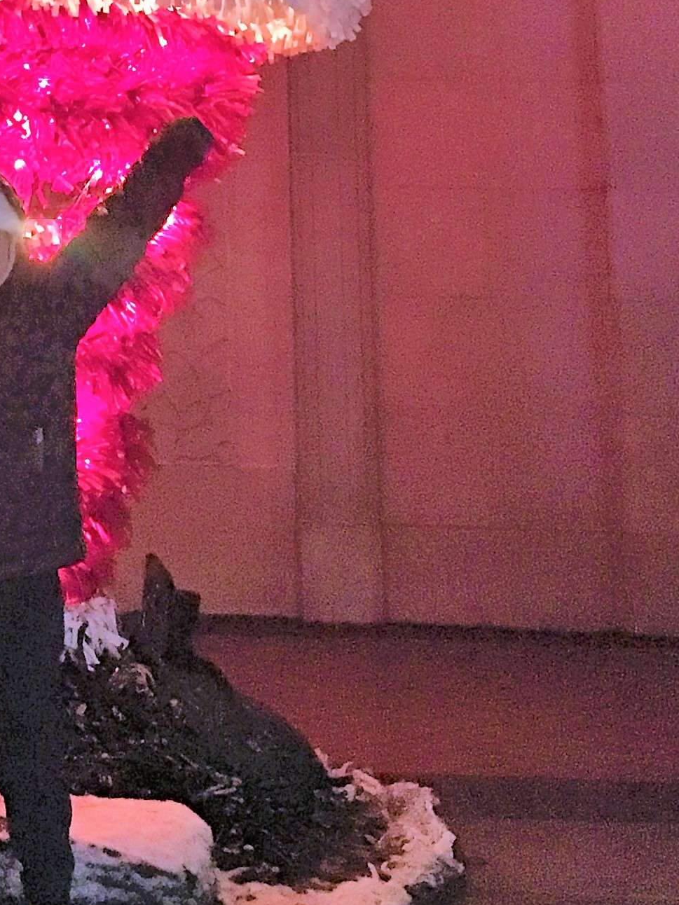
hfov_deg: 18.3
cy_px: -158
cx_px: -33
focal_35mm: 78
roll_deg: -0.2
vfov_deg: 23.1
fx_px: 2040
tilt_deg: +13.5
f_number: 2.2
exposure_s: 1/15
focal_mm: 4.15
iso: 1250
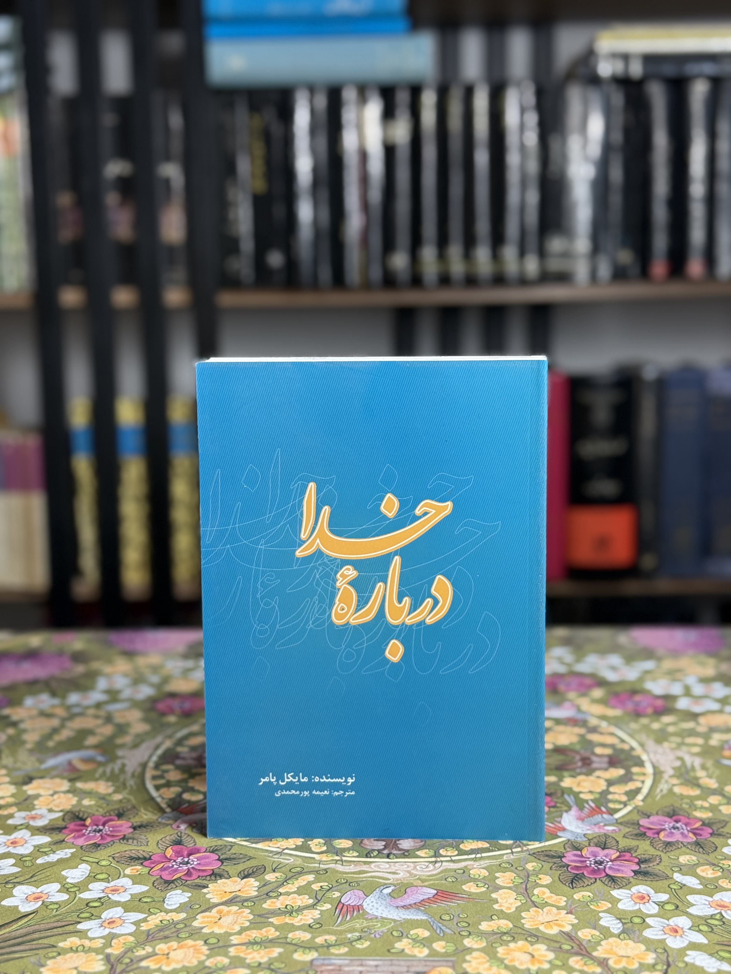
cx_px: 366
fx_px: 1352
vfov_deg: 39.7
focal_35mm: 48
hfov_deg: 30.3
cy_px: 487
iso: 100
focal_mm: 6.76
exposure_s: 1/100
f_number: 1.78
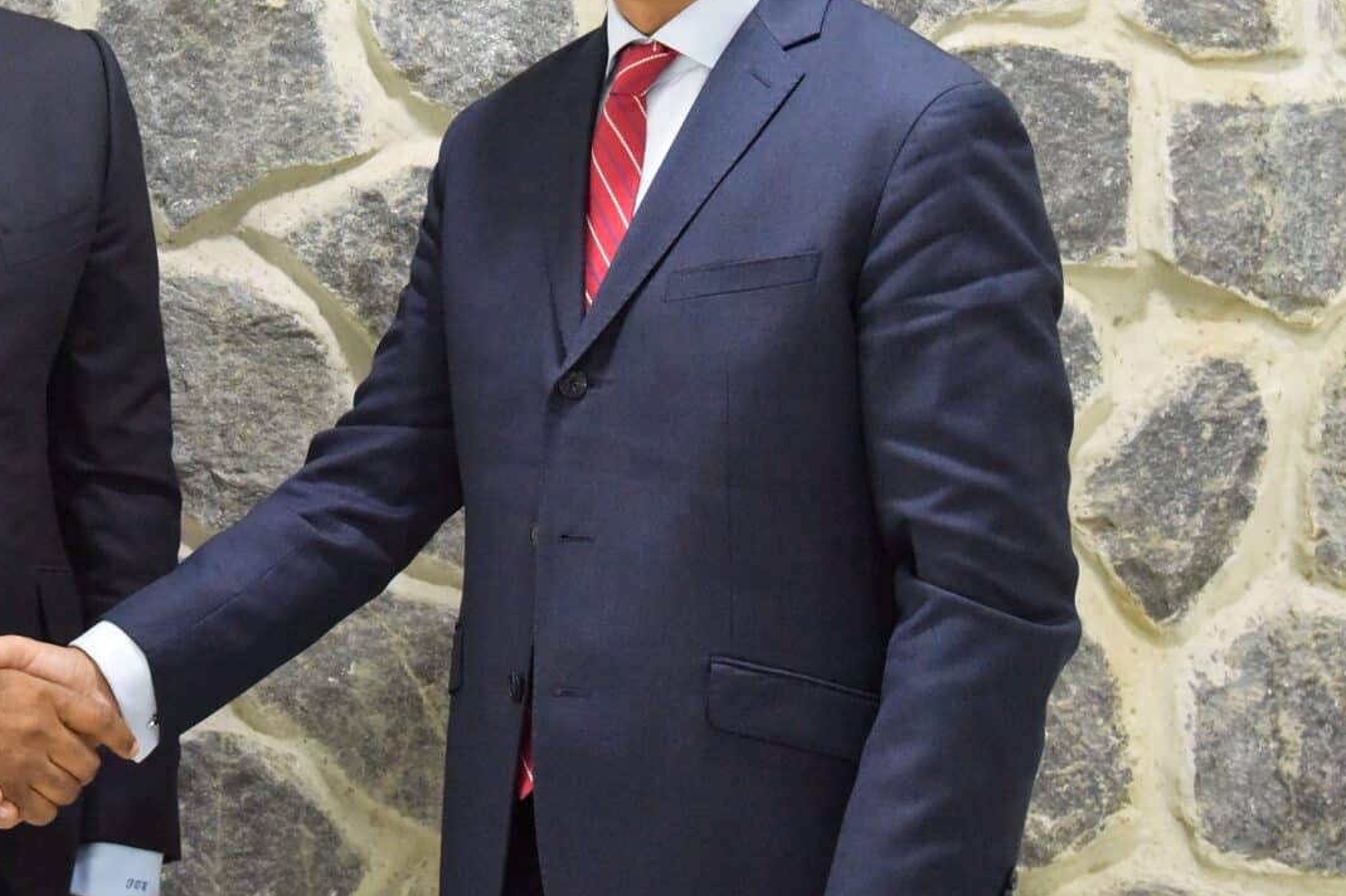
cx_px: 267
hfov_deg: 21.9
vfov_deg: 14.8
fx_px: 3439
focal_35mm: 92
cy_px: 226
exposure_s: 1/100
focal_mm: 48
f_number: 6.3
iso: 10000
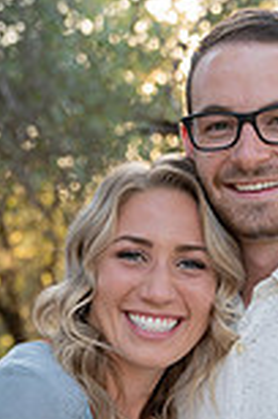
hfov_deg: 10.8
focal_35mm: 126
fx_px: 1466
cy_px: 403
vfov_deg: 16.0
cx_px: 188
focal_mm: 43
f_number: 3.5
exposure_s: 1/100
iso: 500
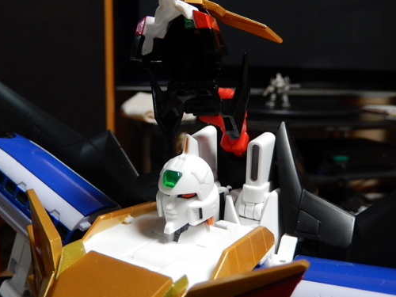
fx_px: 343
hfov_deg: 59.8
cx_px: 178
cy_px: 145
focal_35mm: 30
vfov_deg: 46.8
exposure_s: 1/20
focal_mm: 4.5
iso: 400
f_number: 3.4
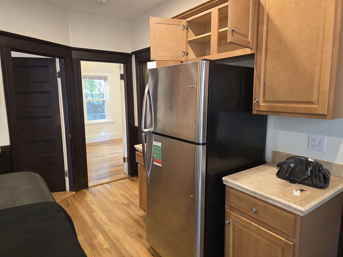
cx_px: 172
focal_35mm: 23
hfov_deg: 73.9
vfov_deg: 58.9
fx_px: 228
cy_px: 128
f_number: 1.7
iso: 640
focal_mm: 6.3
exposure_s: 1/60
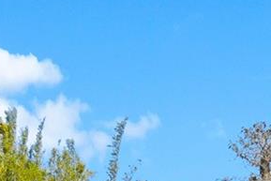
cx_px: 143
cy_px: 372
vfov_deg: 13.8
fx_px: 625
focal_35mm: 83
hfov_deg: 24.5
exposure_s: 1/320
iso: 100
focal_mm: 10
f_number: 7.1
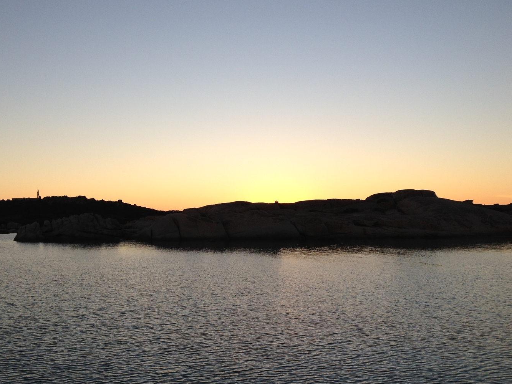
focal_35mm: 42
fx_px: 621
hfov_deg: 44.7
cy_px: 198
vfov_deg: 34.4
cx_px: 224
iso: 64
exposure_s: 1/431
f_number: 2.4
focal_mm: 4.28
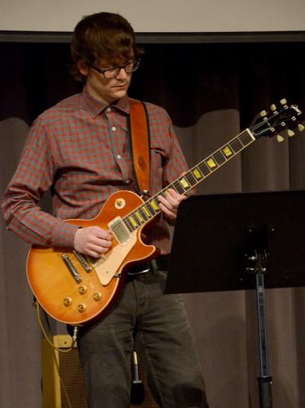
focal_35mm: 197
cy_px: 226
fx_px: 2312
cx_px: 156
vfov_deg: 10.1
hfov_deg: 7.5
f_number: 5.6
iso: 3200
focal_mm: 105
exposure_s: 1/200
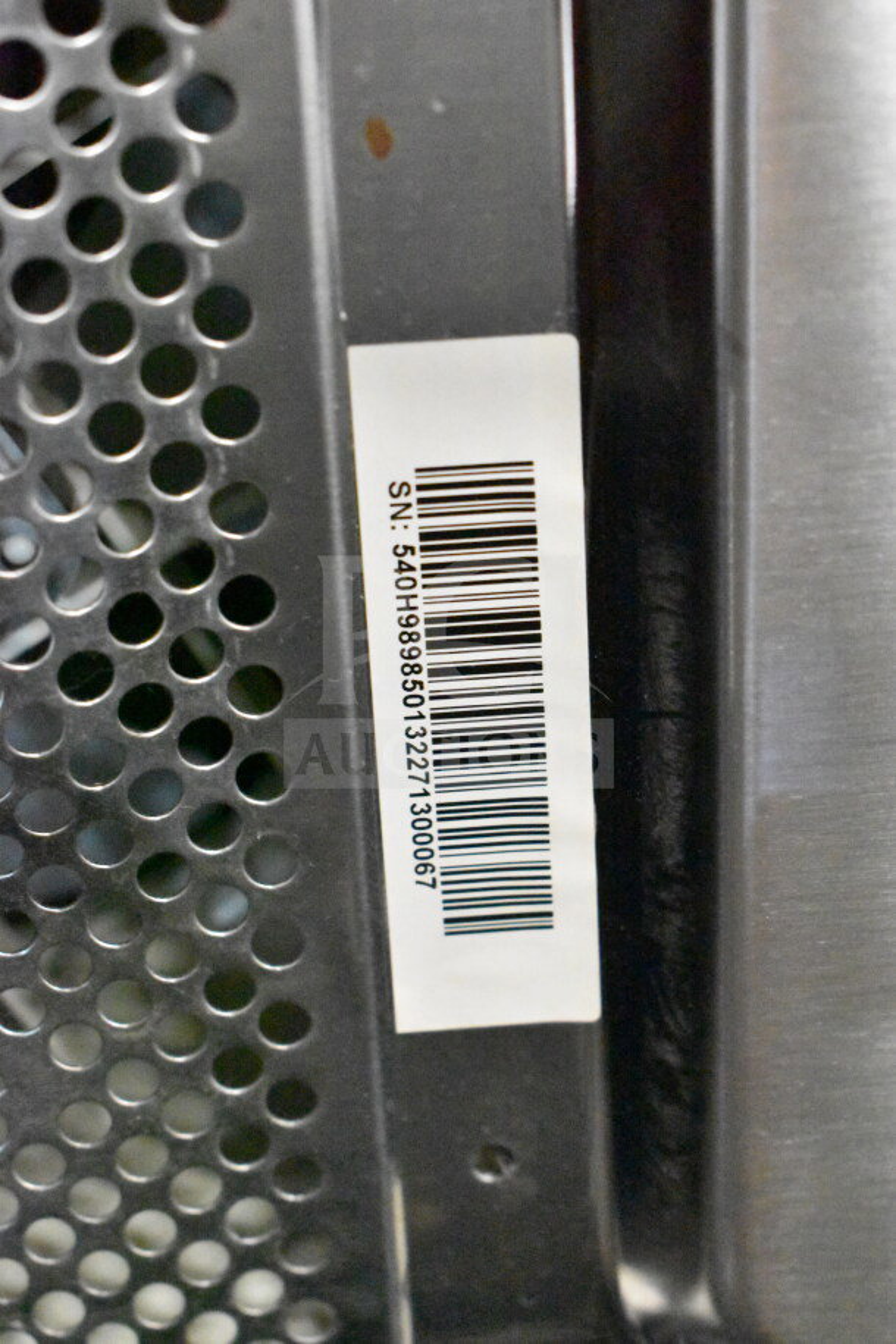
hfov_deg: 18.9
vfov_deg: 28.1
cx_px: 448
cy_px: 672
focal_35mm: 72
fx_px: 2688
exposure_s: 1/80
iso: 25600
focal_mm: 48
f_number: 5.3
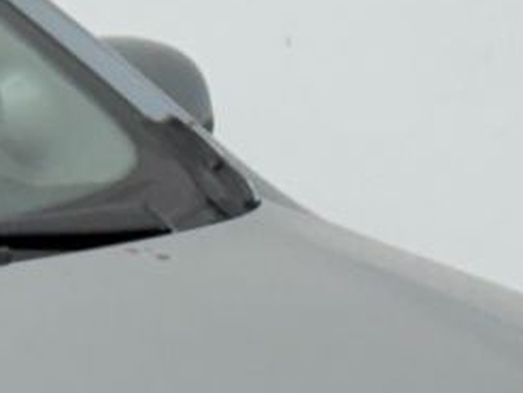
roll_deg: +1.7
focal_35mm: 374
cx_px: -723
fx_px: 5656
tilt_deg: -11.5
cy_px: 735
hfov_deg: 5.1
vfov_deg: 3.9
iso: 160
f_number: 1.78
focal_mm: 6.76
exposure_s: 1/120
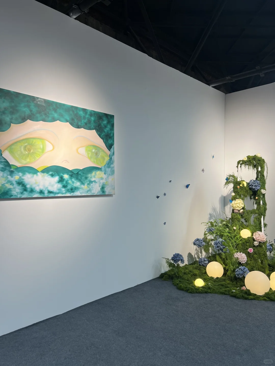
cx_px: 138
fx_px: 275
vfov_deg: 67.3
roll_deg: -1.2
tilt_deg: +0.7
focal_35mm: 26
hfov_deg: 53.1
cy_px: 183
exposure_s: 1/100
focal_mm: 5.7
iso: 40
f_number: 1.5
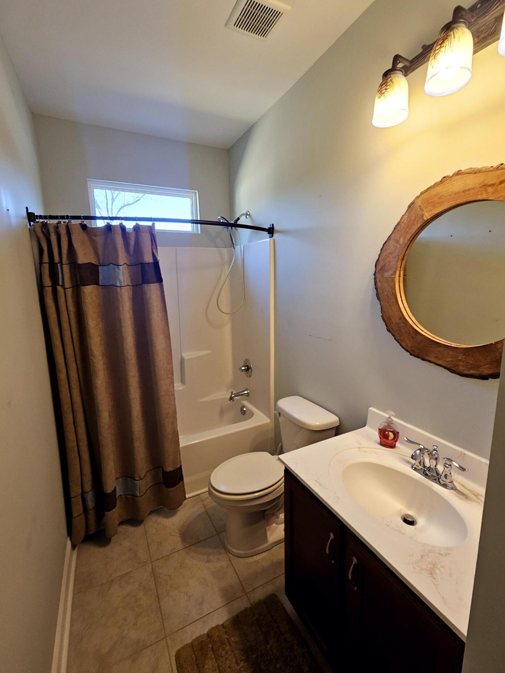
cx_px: 249
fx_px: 272
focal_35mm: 14
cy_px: 329
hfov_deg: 85.7
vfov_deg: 102.0
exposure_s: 1/60
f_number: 2.2
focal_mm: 2.2
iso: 100
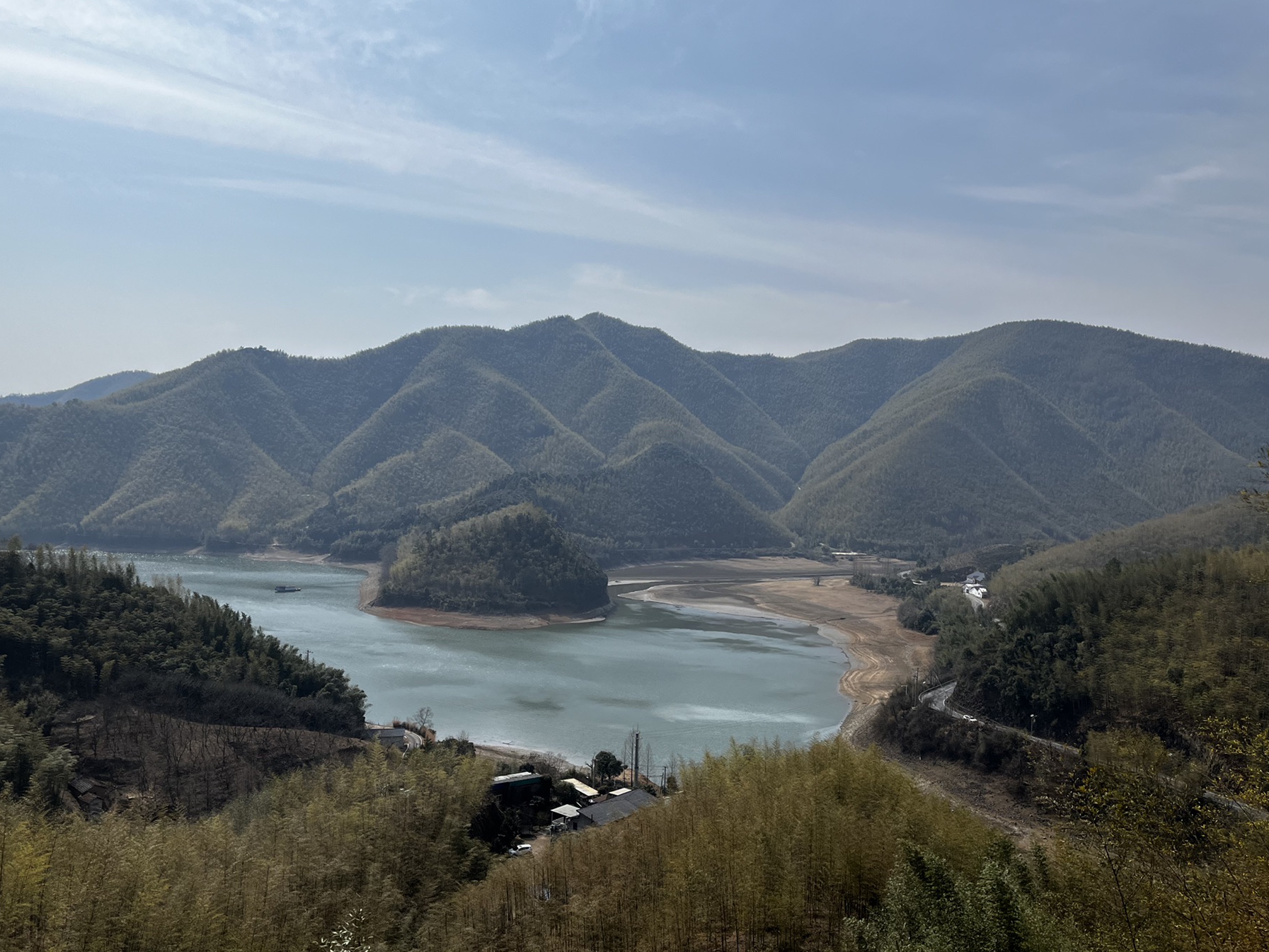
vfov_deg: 48.2
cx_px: 590
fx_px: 1063
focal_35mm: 29
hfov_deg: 61.6
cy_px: 524
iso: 50
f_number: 1.6
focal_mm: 5.1
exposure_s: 1/7353
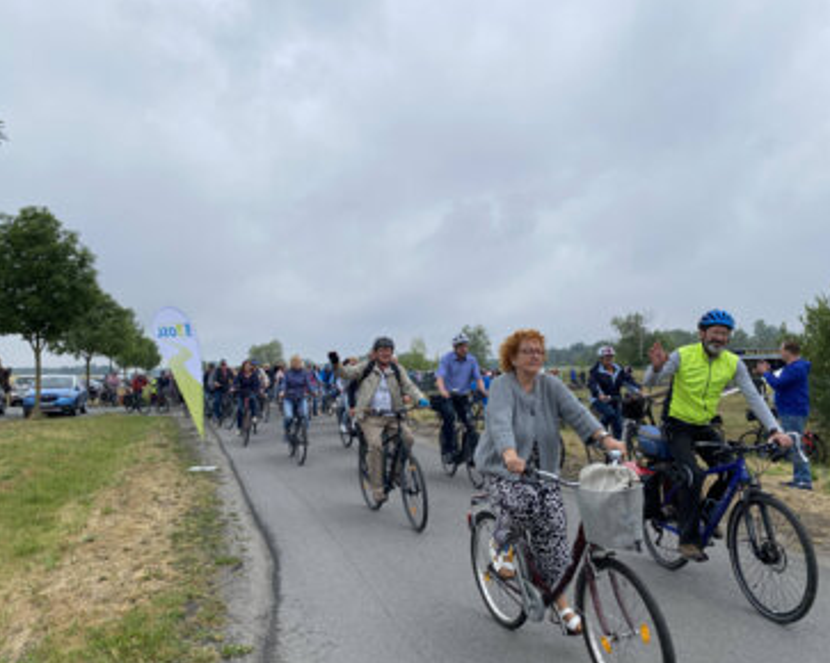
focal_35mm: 28
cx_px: 416
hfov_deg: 62.2
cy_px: 338
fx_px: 687
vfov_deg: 51.5
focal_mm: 4.2
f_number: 1.8
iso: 32
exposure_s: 1/1996
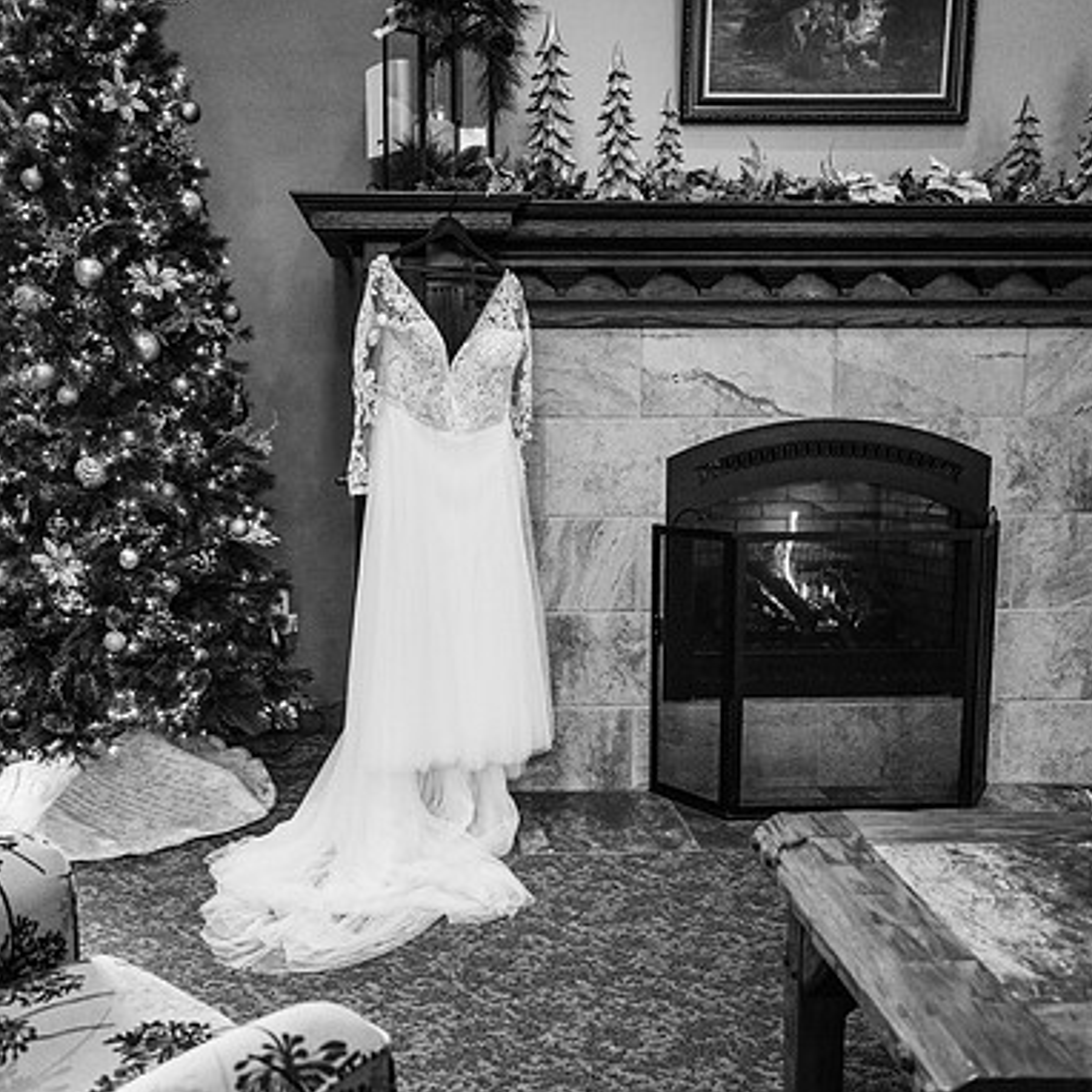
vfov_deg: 52.5
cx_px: 460
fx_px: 1106
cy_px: 547
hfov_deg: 52.3
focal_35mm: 31
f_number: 2.8
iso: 1250
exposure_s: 1/250
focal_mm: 24
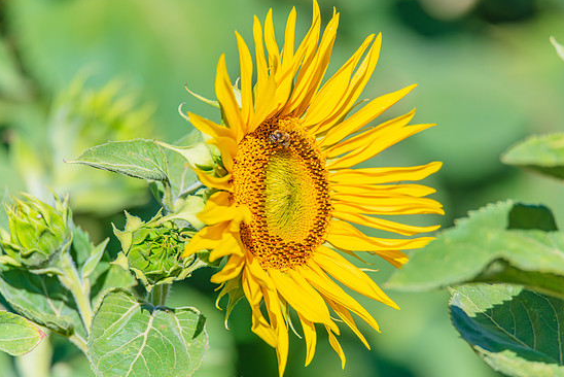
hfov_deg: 3.5
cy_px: 181
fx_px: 9122
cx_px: 295
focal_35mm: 582
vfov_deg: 2.4
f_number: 6.3
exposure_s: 1/4000
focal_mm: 550
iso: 800
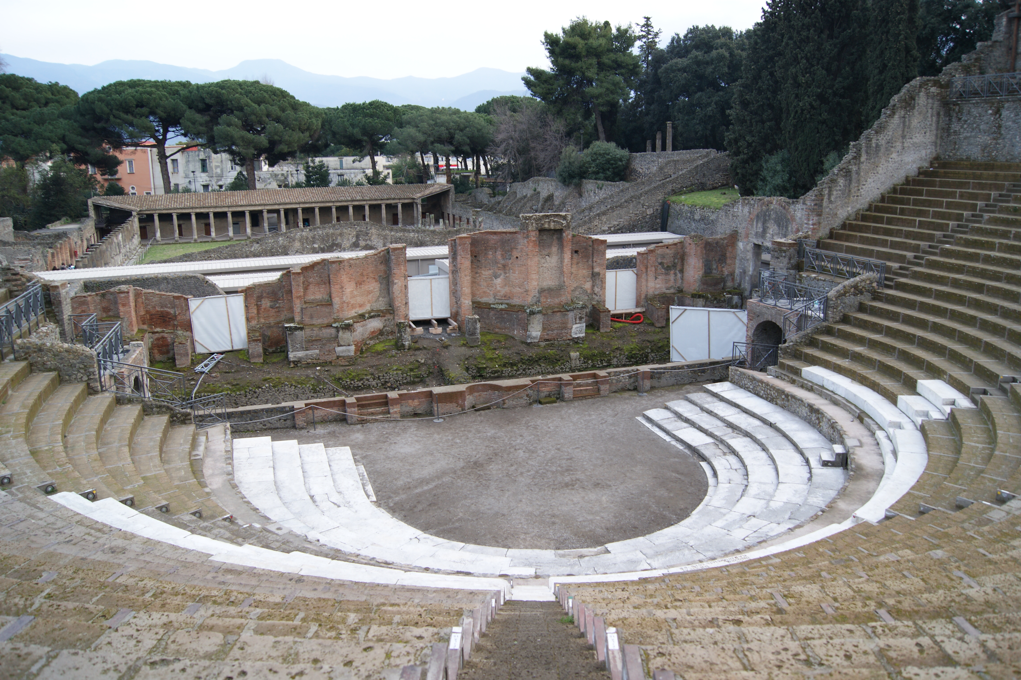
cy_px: 340
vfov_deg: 47.9
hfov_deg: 67.4
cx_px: 510
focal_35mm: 27
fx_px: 765
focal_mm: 18
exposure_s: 1/40
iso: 100
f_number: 4
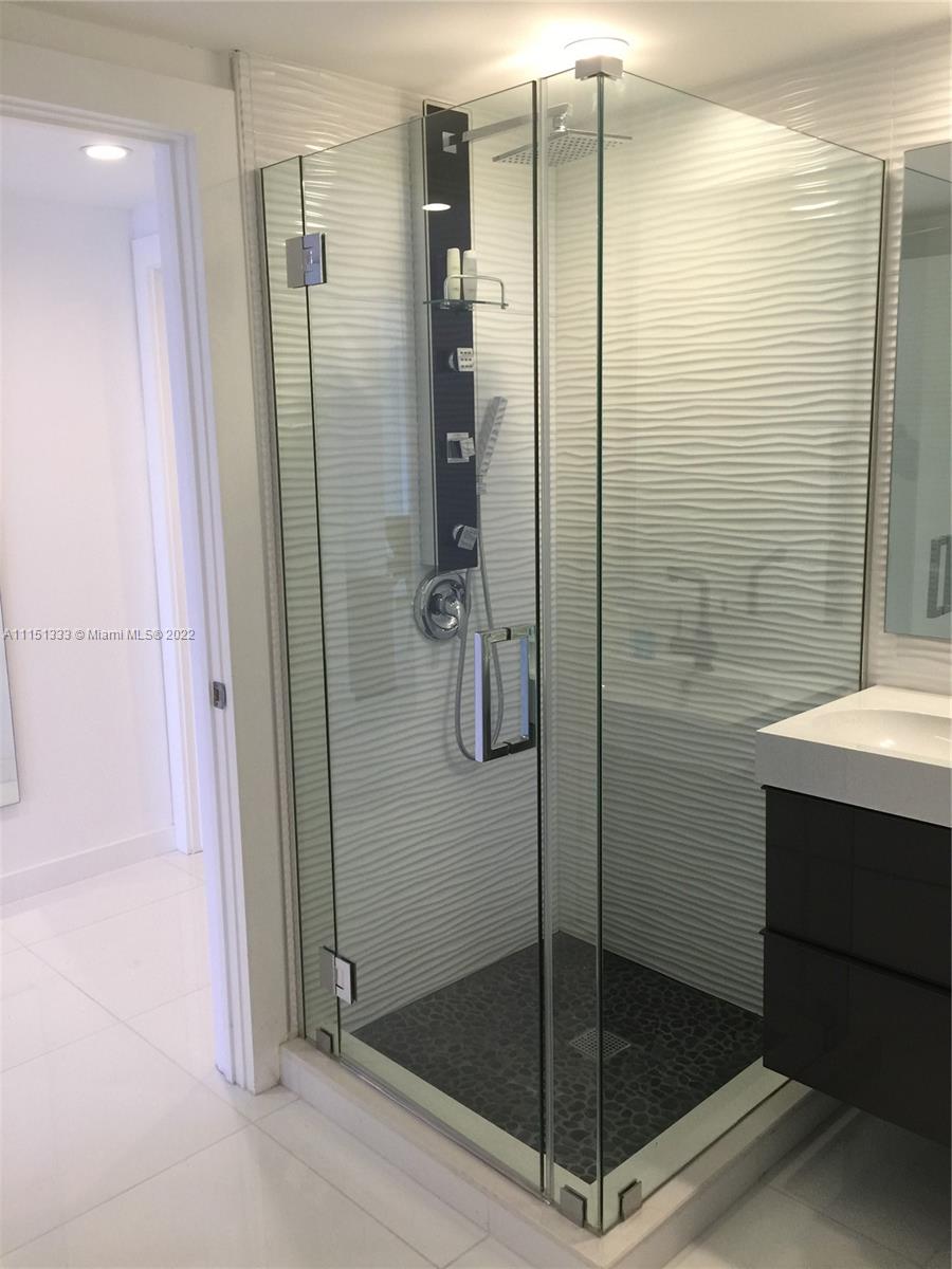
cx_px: 476
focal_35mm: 29
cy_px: 634
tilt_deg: -9.5
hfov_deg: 48.2
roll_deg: +1.4
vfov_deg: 61.7
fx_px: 1063
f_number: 2.2
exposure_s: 1/30
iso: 40
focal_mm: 4.15
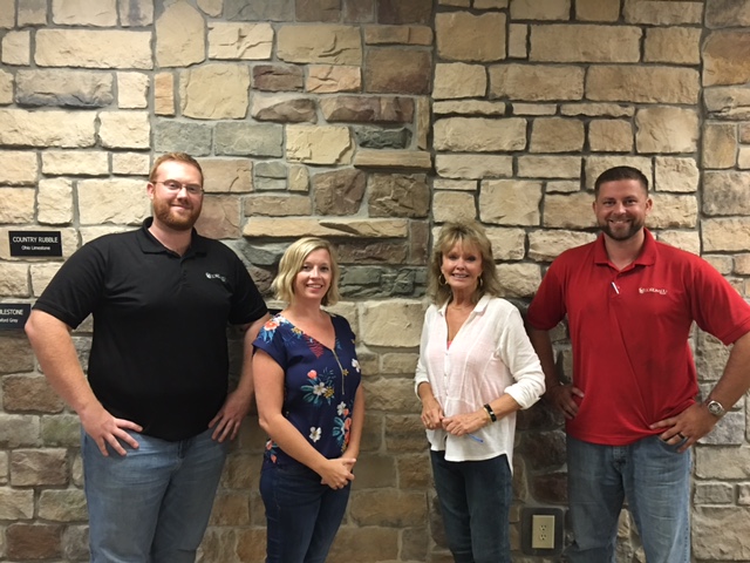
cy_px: 282
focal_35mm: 29
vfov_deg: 48.2
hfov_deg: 61.7
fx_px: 628
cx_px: 375
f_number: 2.2
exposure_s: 1/15
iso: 80
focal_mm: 4.15
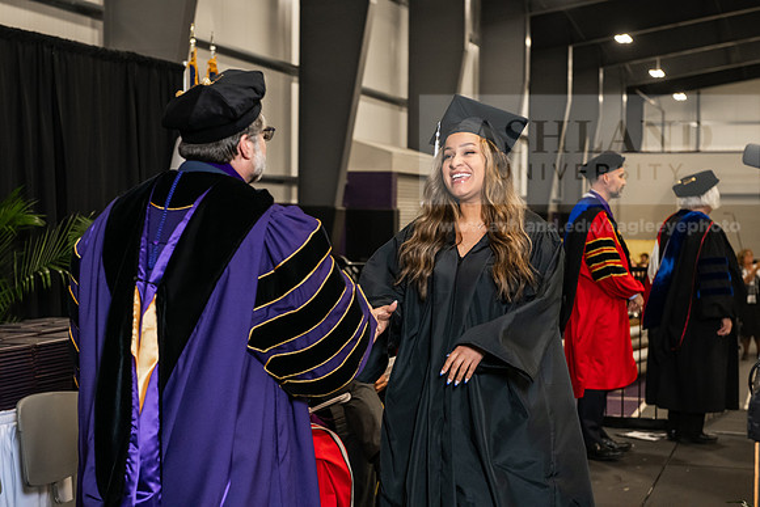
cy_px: 254
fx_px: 1394
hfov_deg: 30.5
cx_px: 380
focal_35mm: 66
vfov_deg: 20.6
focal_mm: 66
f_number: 5
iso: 2500
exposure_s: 1/200
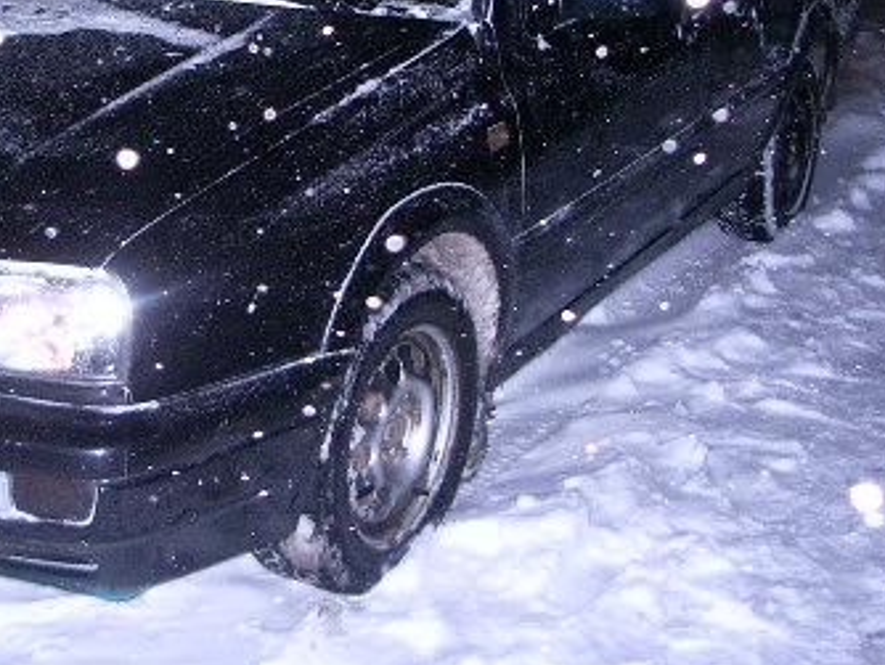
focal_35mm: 67
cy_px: 125
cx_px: 244
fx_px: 1714
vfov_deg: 21.7
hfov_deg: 28.6
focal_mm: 5.8
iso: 200
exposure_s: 1/40
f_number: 2.6
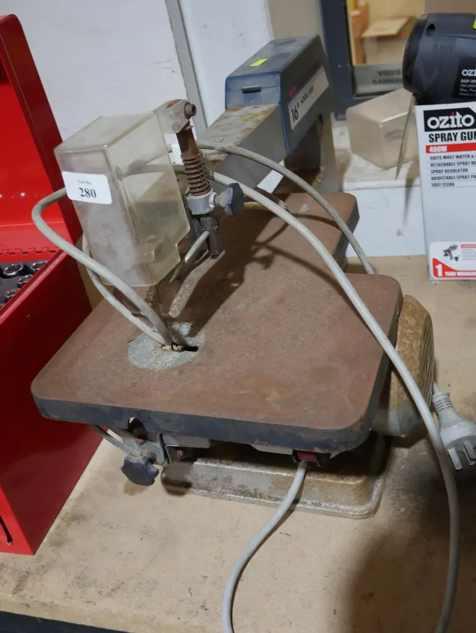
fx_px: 696
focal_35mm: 38
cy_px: 316
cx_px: 238
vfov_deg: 49.0
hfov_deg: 37.8
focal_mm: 19
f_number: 4.1
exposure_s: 1/60
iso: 640
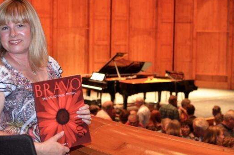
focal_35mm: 65
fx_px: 419
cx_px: 96
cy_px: 71
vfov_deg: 20.9
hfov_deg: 31.1
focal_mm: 35
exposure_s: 1/25
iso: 800
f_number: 2.8
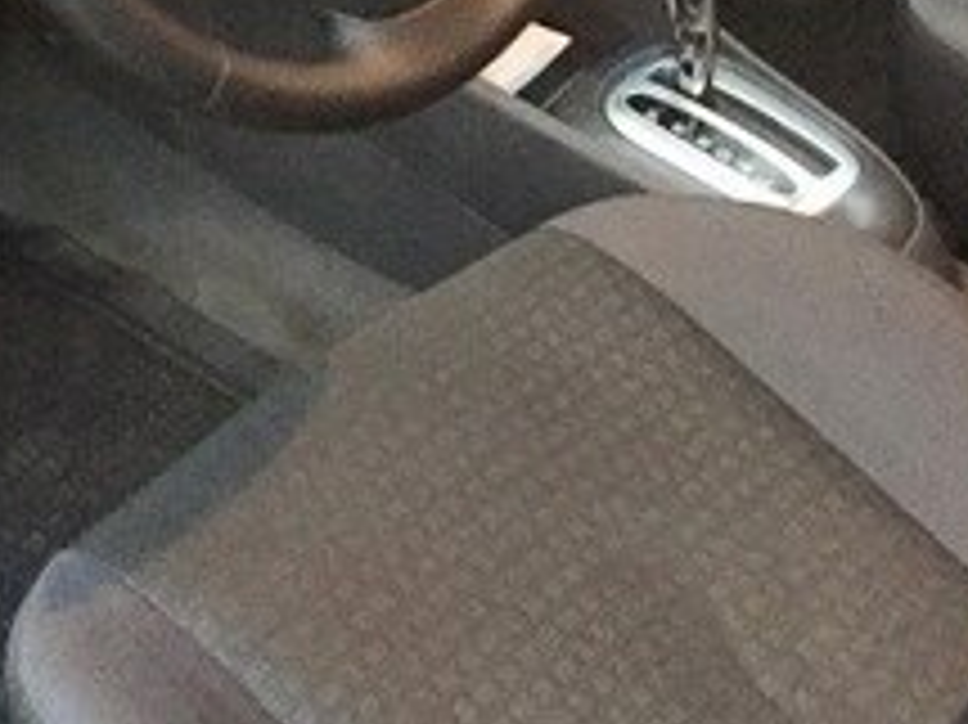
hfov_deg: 22.0
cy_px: -173
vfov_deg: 15.9
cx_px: 428
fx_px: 2487
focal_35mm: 89
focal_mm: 4.15
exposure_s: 1/17
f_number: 2.2
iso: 800
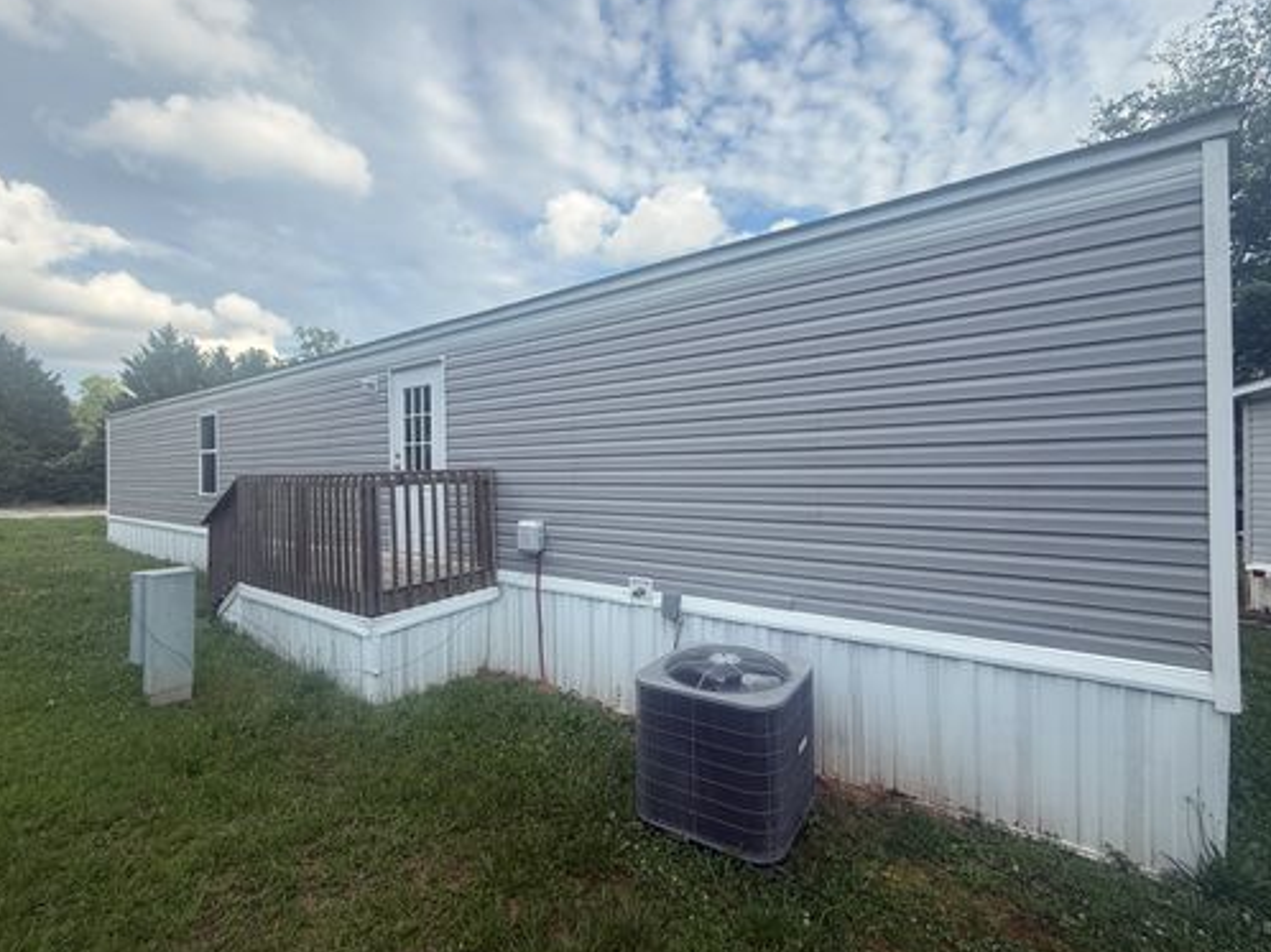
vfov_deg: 81.7
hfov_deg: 98.2
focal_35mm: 15
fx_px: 550
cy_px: 470
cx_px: 627
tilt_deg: +1.2
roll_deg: +0.1
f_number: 2.2
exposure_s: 1/742
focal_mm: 2.22
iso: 64
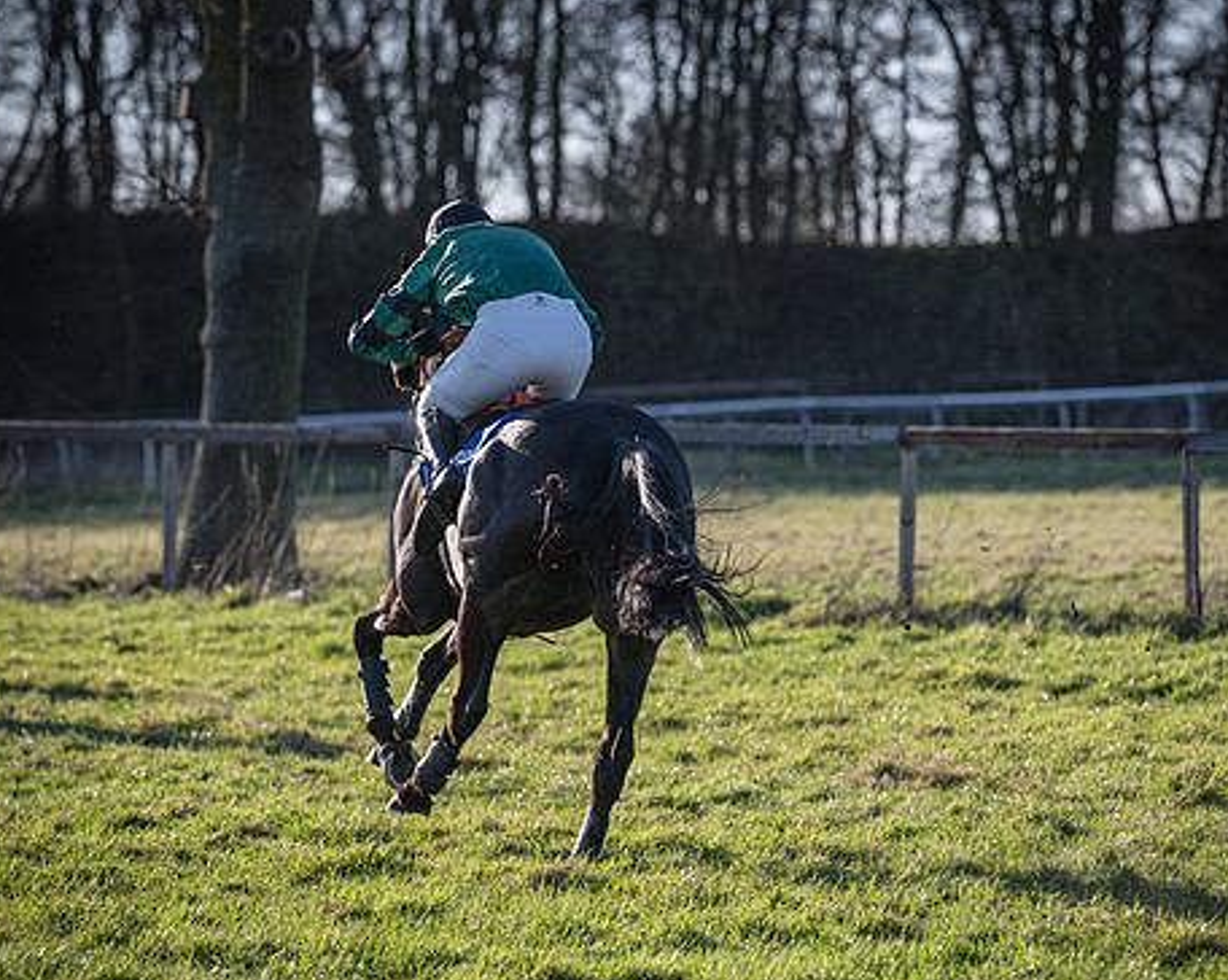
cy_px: 590
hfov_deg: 8.8
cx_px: 557
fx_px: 7989
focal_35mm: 220
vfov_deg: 7.0
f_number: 4
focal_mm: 150
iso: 200
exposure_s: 1/2500
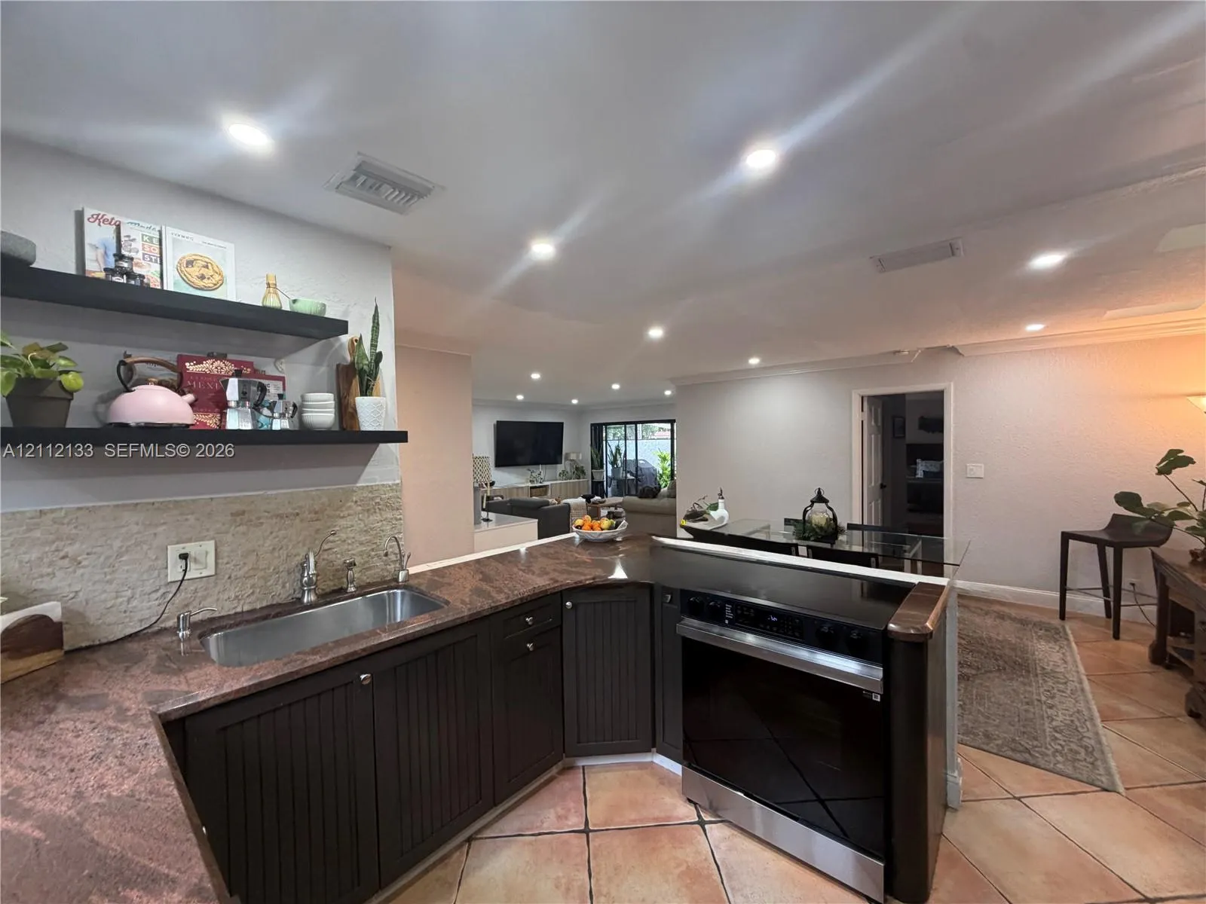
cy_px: 452
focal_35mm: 14
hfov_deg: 102.1
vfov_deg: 85.7
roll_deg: +2.8
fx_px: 488
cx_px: 603
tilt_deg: -1.2
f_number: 2.2
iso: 200
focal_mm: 2.22
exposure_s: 1/60
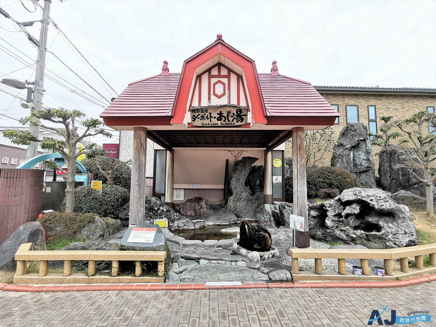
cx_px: 218
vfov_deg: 74.7
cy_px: 164
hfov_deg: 91.0
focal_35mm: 17
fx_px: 214
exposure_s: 1/355
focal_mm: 3.95
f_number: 2.2
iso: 50
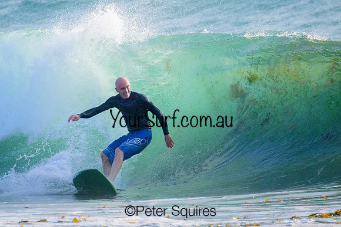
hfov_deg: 2.0
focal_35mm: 1020
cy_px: 100
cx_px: 124
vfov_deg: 1.3
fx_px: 9665
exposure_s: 1/2000
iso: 2200
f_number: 13
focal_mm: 800
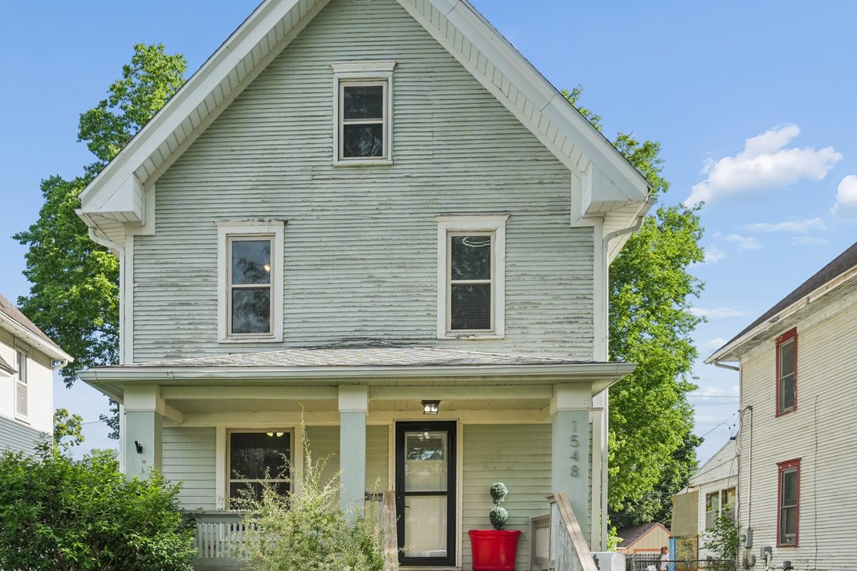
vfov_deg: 42.3
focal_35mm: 31
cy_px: 284
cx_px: 355
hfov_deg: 59.9
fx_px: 738
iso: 500
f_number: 9
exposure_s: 1/640
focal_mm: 20
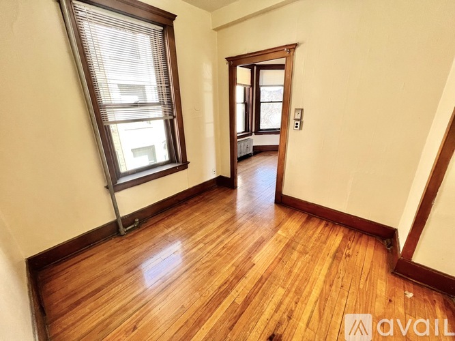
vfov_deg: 89.9
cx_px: 228
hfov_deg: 106.2
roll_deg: +1.5
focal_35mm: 13
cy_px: 170
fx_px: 171
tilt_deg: -19.7
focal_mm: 1.57
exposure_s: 1/99
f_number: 1.8
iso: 80
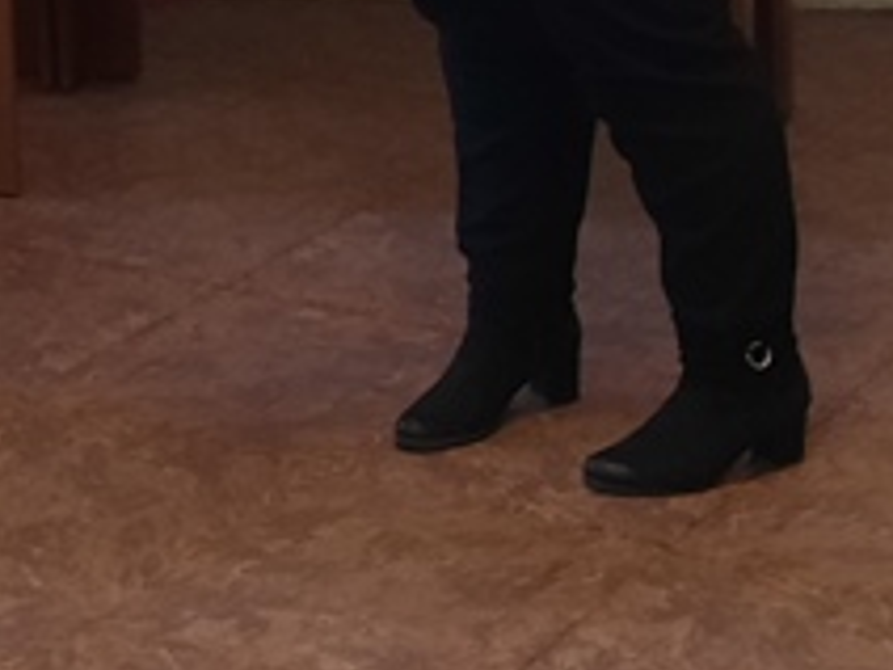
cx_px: 198
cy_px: -362
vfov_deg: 11.7
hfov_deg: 16.2
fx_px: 3121
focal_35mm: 121
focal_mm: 4.6
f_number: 2
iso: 320
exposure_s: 1/33
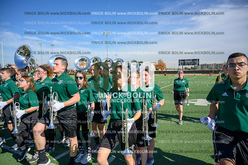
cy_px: 82
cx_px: 124
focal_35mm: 24
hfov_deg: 73.7
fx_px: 165
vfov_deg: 53.2
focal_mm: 24
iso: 125
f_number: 4
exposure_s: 1/1600
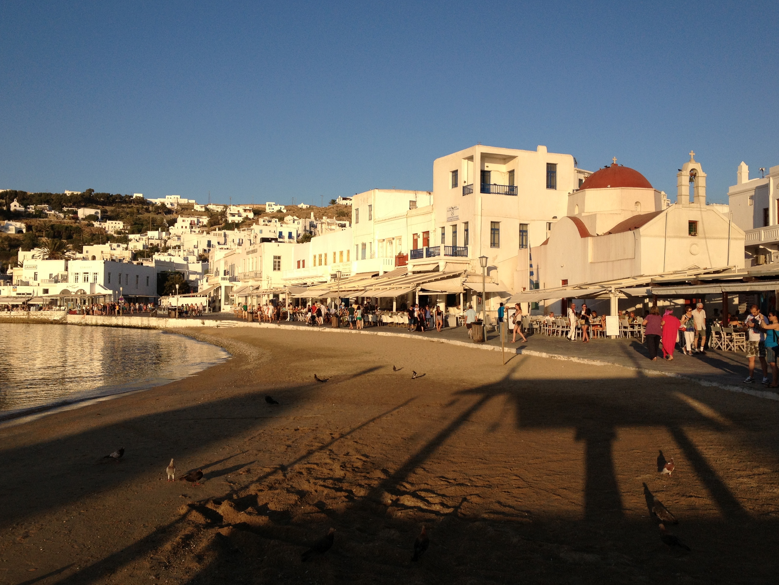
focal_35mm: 36
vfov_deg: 39.7
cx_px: 394
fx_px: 810
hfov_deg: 51.4
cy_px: 289
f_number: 2.4
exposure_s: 1/1672
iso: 50
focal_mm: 4.28
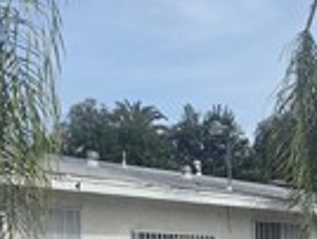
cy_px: 362
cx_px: 272
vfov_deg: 20.3
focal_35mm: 62
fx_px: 569
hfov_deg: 30.1
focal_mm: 2.2
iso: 40
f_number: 1.9
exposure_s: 1/1879
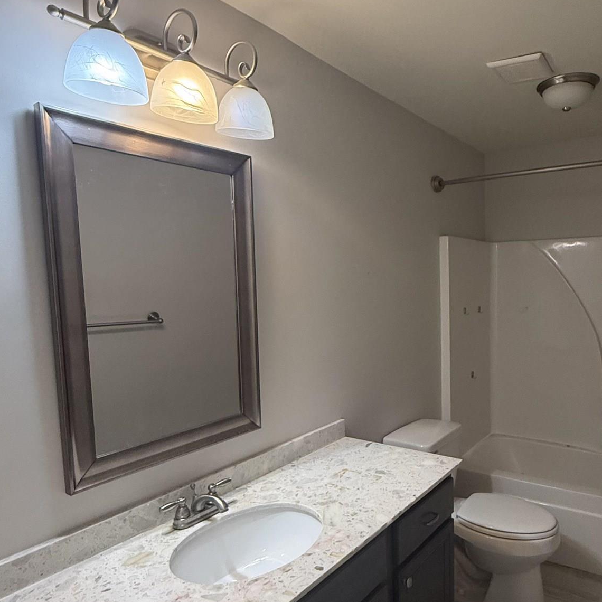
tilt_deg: -5.5
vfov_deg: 62.8
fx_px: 492
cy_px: 331
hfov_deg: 61.8
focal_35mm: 25
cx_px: 386
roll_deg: +1.5
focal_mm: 2.22
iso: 320
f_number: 2.2
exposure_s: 1/120
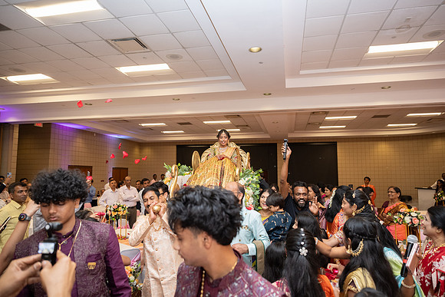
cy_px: 148
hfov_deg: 73.6
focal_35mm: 24
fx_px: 297
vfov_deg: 53.1
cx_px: 222
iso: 1250
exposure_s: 1/160
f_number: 3.2
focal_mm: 24
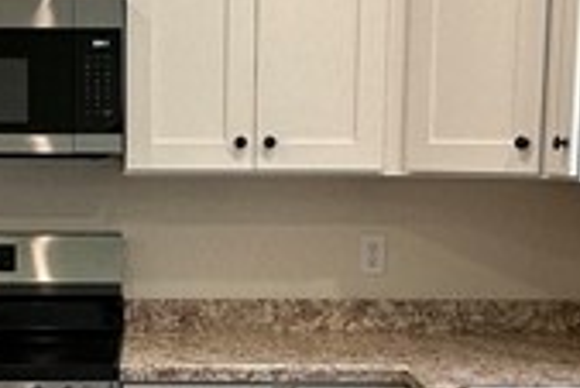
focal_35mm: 88
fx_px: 1419
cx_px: 141
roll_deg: -1.0
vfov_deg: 15.3
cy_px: 371
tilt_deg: -10.9
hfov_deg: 22.9
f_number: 2.2
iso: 125
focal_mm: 2.22
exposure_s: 1/120
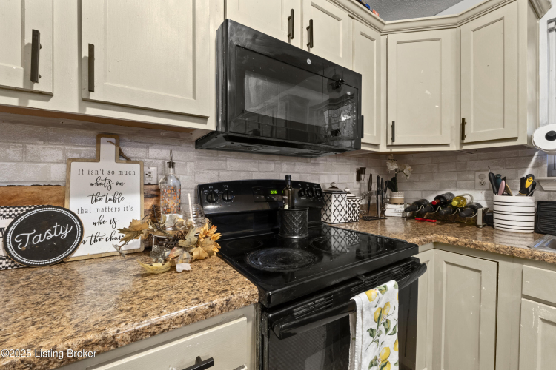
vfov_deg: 77.3
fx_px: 232
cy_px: 185
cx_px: 278
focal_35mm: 15
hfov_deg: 100.4
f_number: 10
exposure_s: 6
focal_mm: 10
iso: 400
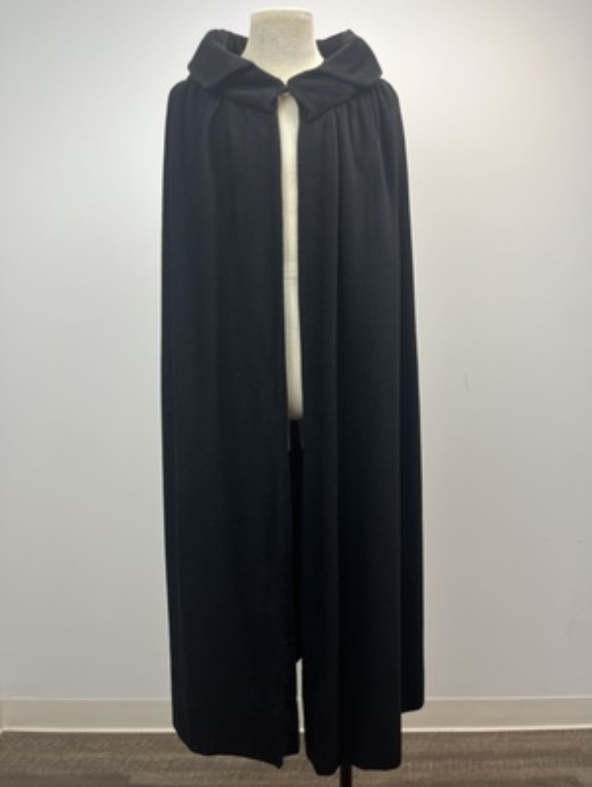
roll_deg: +0.3
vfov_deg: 67.3
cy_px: 394
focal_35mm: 26
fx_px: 592
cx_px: 296
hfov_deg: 53.1
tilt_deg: -2.0
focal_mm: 5.1
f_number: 1.6
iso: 50
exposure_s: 1/120
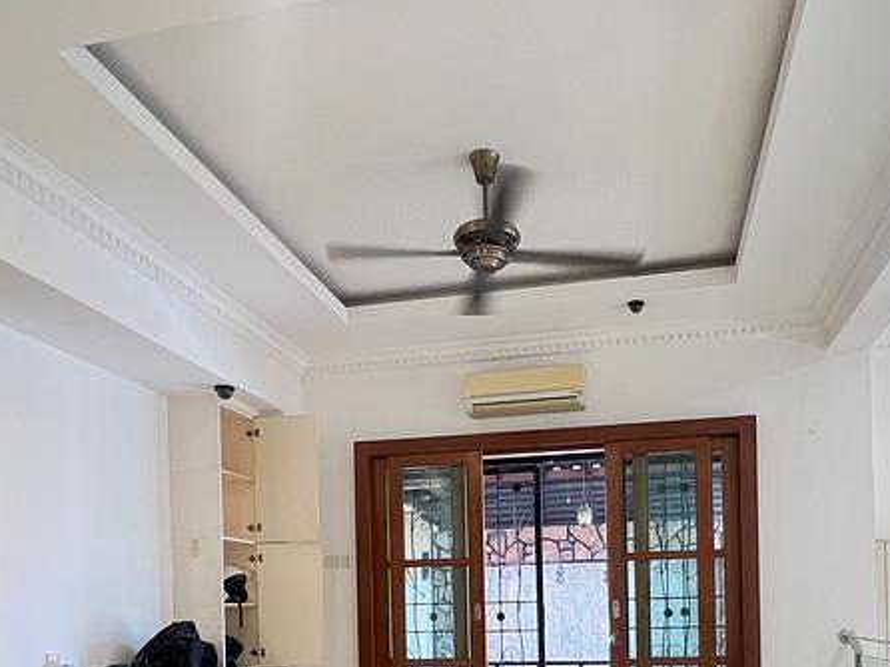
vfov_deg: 44.5
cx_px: 505
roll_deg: +1.3
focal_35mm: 28
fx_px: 720
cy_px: 619
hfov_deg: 63.2
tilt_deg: -1.1
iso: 200
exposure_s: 1/50
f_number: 1.8
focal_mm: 1.57
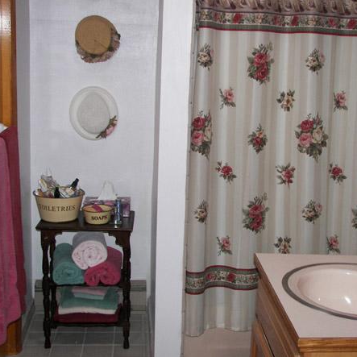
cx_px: 236
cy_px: 192
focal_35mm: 60
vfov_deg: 28.6
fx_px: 700
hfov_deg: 28.4
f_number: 2.8
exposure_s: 1/30
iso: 100
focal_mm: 7.8
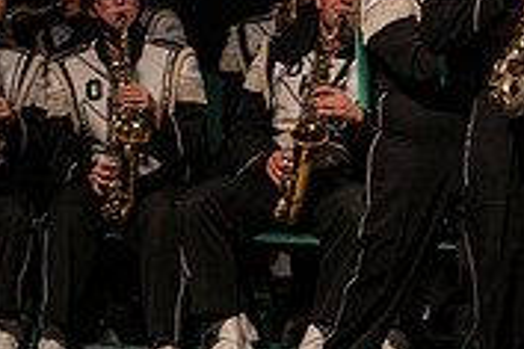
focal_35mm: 656
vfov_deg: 2.1
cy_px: 3
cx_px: 844
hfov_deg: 3.1
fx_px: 9548
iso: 1250
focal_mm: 200
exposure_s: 1/500
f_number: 3.5
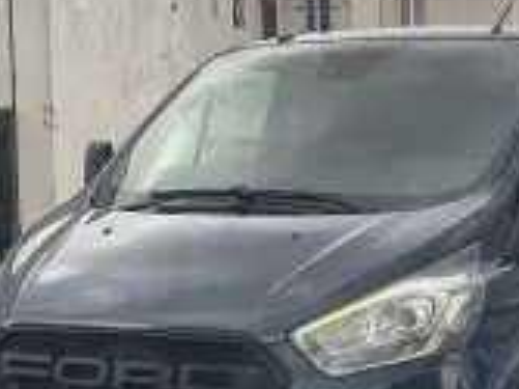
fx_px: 1678
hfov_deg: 17.4
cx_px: 454
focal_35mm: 112
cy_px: 271
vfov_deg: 13.2
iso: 50
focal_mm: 6
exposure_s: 1/122
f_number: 2
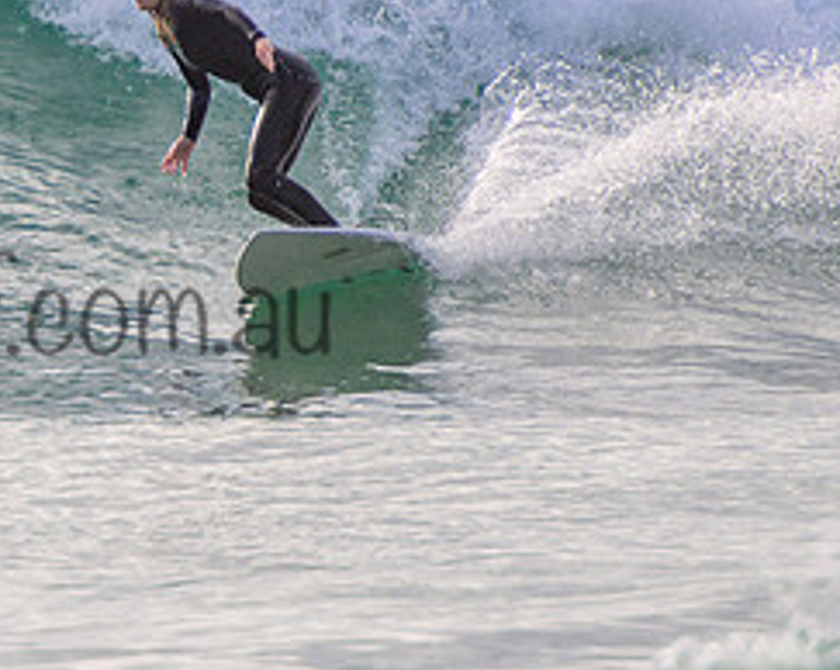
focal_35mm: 1233
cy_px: 376
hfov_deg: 1.6
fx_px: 30629
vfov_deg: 1.3
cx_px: -169
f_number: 5.6
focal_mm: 400
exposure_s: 1/2000
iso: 280
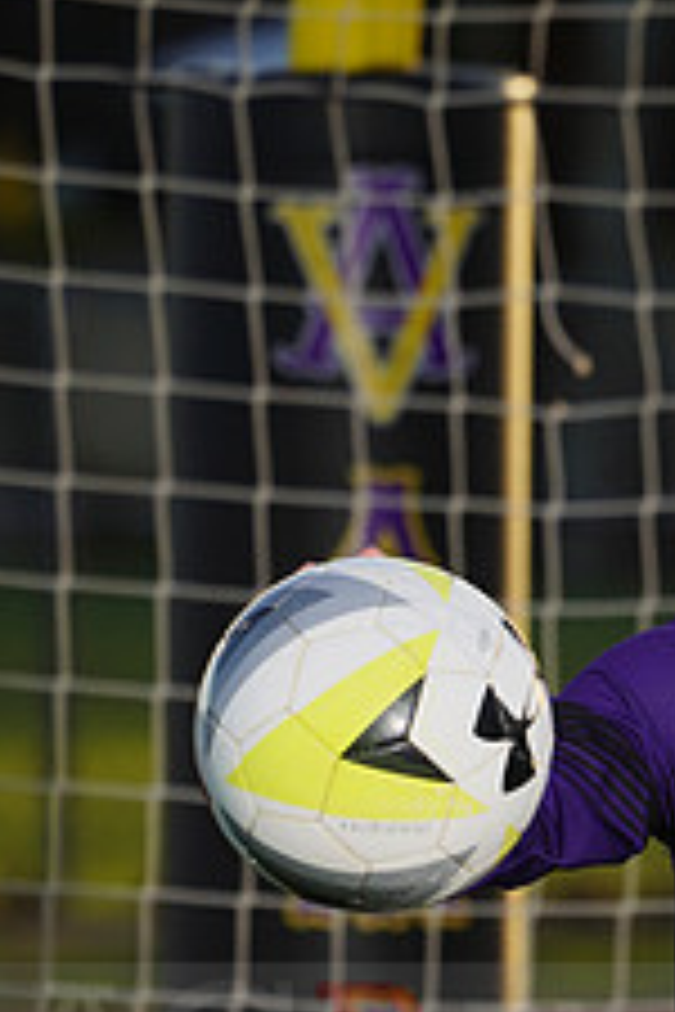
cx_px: 790
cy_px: 1025
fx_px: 22386
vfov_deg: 2.6
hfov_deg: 1.7
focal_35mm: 796
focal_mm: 309
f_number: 7.1
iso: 100
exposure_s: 1/200
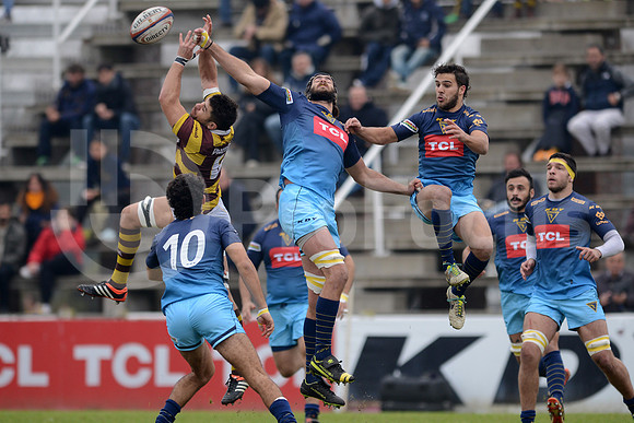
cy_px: 212
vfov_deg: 3.3
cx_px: 317
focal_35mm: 420
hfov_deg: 4.9
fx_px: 7398
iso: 800
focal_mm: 420
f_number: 4
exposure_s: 1/1000
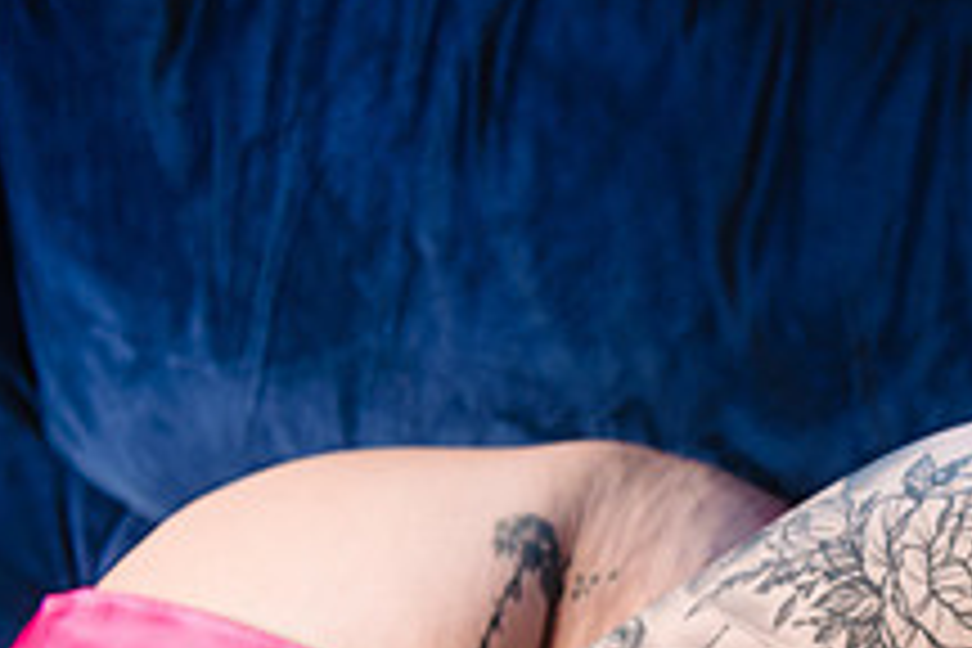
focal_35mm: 102
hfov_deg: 19.0
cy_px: 844
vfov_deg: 13.0
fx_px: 2754
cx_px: 1138
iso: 64
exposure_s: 1/125
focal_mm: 38
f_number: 3.2
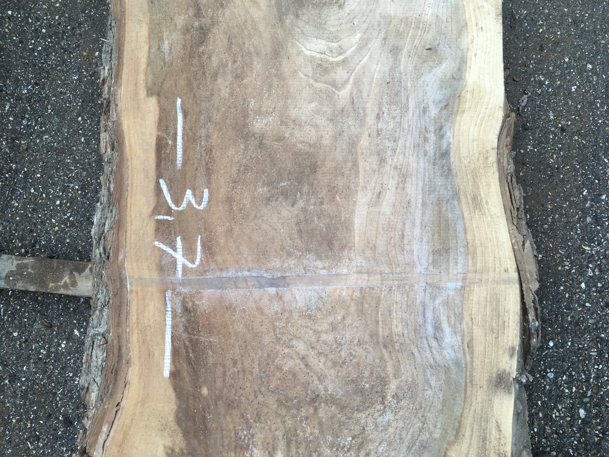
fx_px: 510
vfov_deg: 48.2
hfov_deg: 61.7
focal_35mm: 29
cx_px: 304
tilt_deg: -79.4
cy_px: 228
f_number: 2.2
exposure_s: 1/100
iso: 40
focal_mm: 4.15
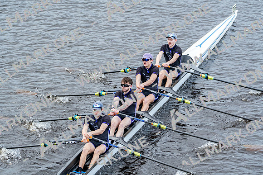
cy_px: 88
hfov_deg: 7.4
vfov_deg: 5.0
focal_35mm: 277
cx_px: 132
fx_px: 2024
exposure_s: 1/1250
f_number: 5.6
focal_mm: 277
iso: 1600
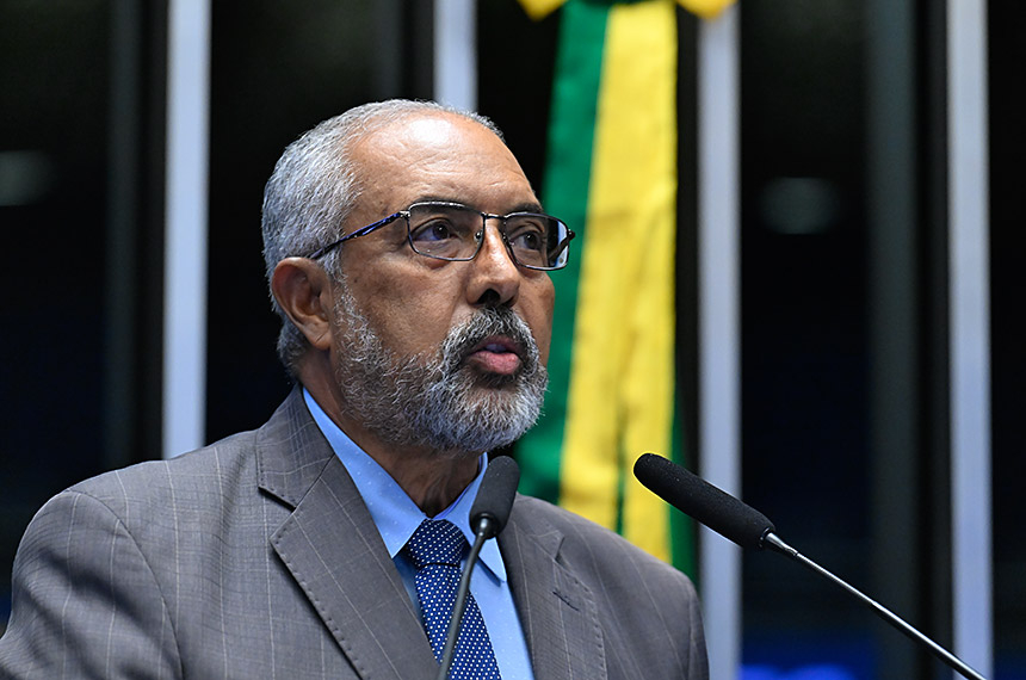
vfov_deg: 6.8
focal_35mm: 200
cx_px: 513
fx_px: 5689
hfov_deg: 10.3
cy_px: 340
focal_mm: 200
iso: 6400
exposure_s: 1/160
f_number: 4.5
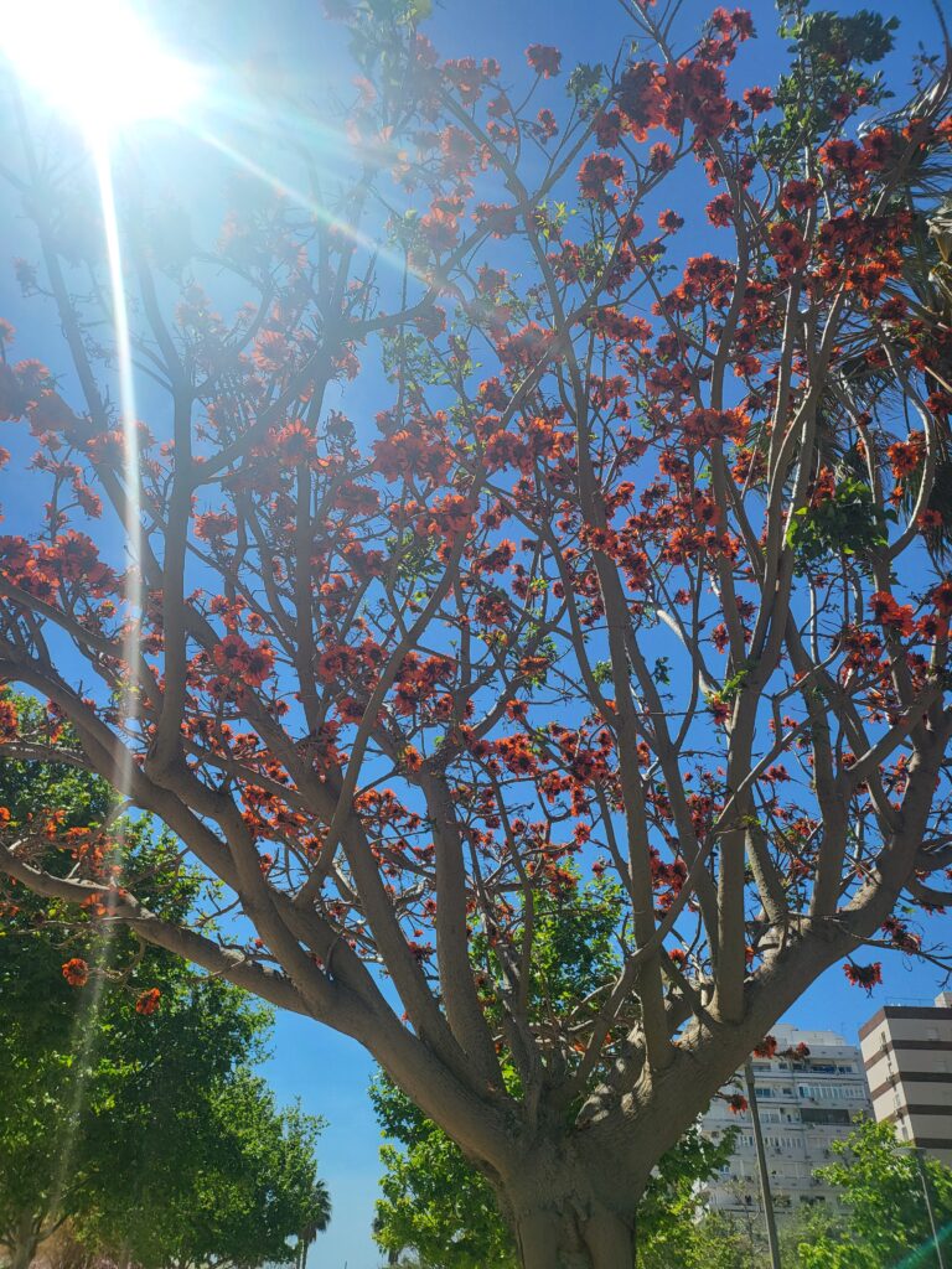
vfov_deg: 71.6
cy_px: 634
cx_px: 476
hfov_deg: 56.8
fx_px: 880
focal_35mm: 24
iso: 40
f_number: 1.8
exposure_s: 1/5257
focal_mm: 5
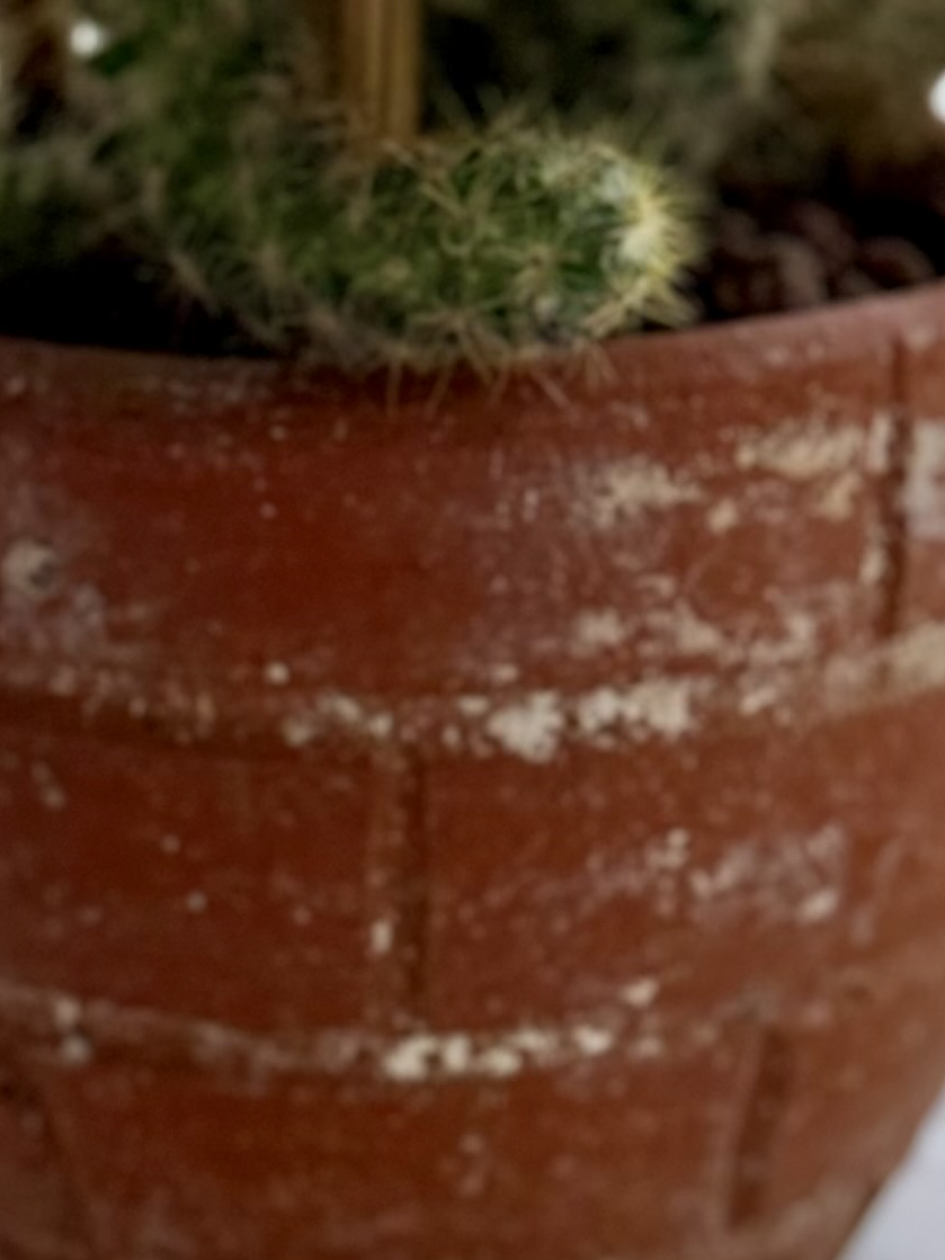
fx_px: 6298
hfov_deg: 8.6
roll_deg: +1.5
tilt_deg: -7.8
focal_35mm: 173
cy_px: -595
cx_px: 475
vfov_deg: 11.0
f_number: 1.78
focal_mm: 6.76
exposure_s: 1/2667
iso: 64
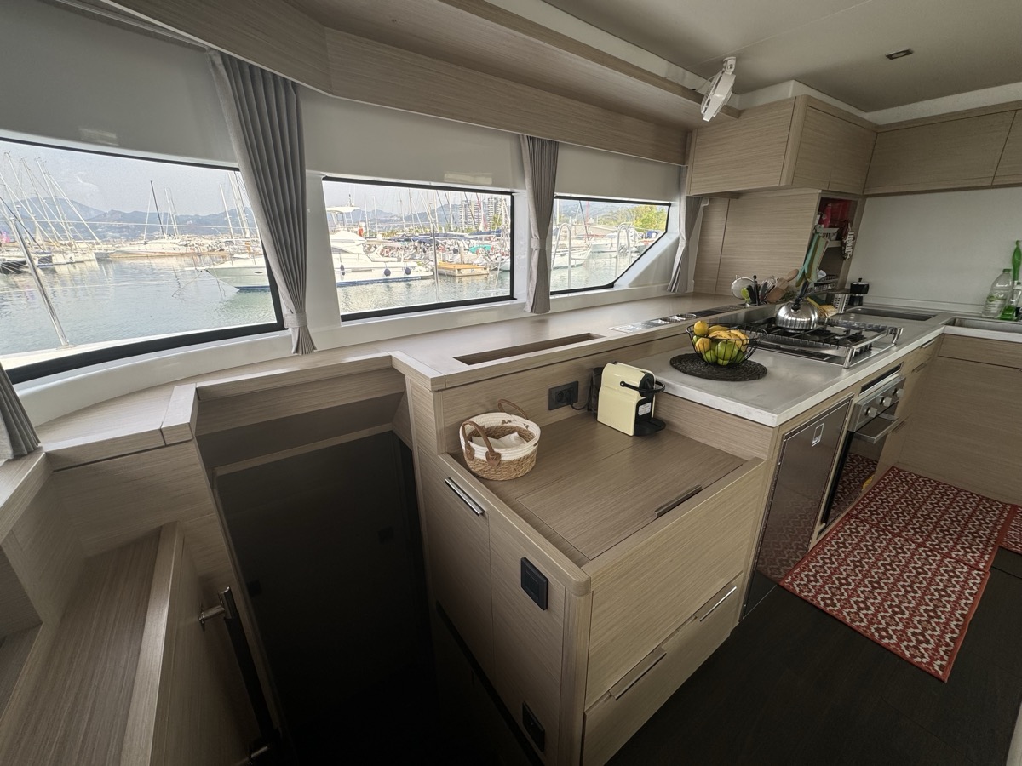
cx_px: 511
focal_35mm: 14
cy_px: 383
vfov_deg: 85.7
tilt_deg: -19.6
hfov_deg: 102.1
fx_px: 413
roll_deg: +1.2
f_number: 2.2
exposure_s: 1/154
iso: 40
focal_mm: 2.22
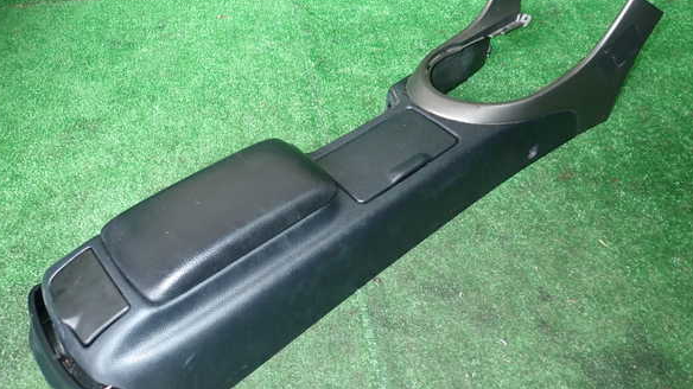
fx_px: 514
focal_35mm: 28
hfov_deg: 67.9
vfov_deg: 41.5
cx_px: 344
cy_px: 192
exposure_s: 1/30
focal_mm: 4.5
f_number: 2
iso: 200
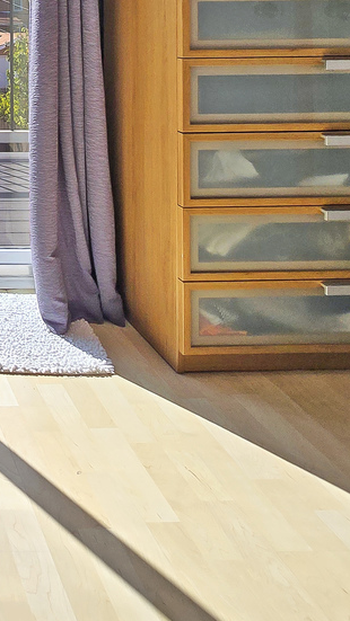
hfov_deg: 24.8
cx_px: -170
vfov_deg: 47.4
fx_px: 610
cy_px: 41
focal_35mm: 37
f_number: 2.2
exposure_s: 1/1078
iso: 50
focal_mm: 2.2
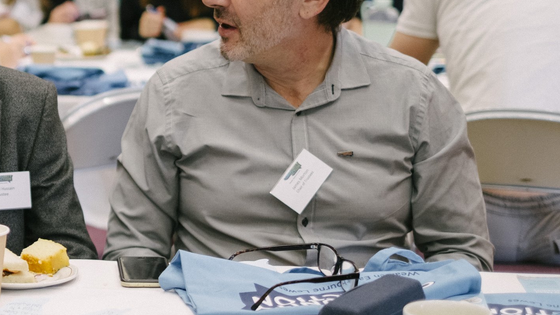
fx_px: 1618
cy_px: 89
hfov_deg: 19.3
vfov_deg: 11.1
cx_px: 52
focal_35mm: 109
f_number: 1.6
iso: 1000
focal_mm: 35
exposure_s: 1/250
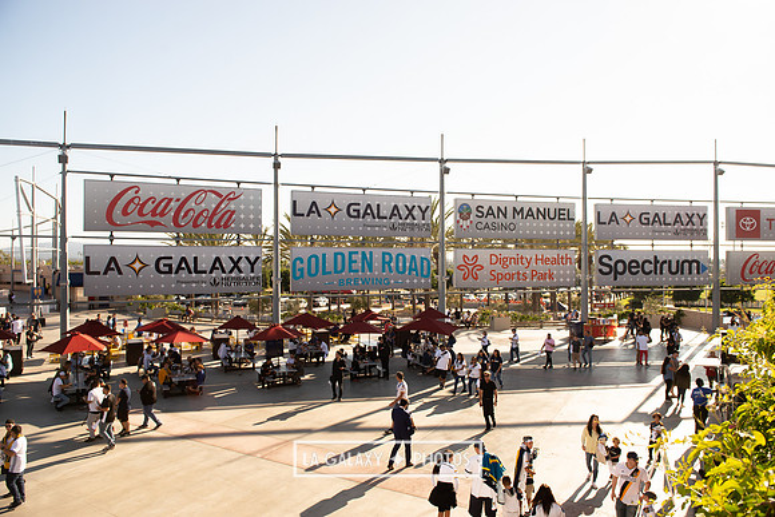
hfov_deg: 73.7
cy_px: 258
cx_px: 388
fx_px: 517
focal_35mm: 24
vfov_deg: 53.2
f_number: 5.6
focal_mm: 24
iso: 200
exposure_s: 1/1000
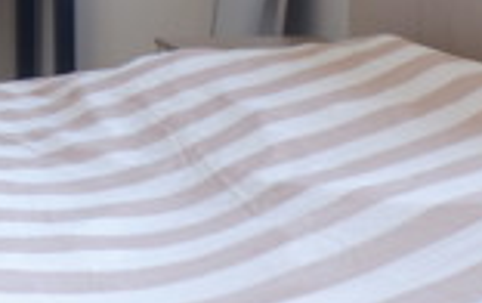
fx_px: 1237
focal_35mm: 94
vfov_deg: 12.8
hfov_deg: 17.8
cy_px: -229
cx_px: -377
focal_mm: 16
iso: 200
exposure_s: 1/25
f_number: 3.5
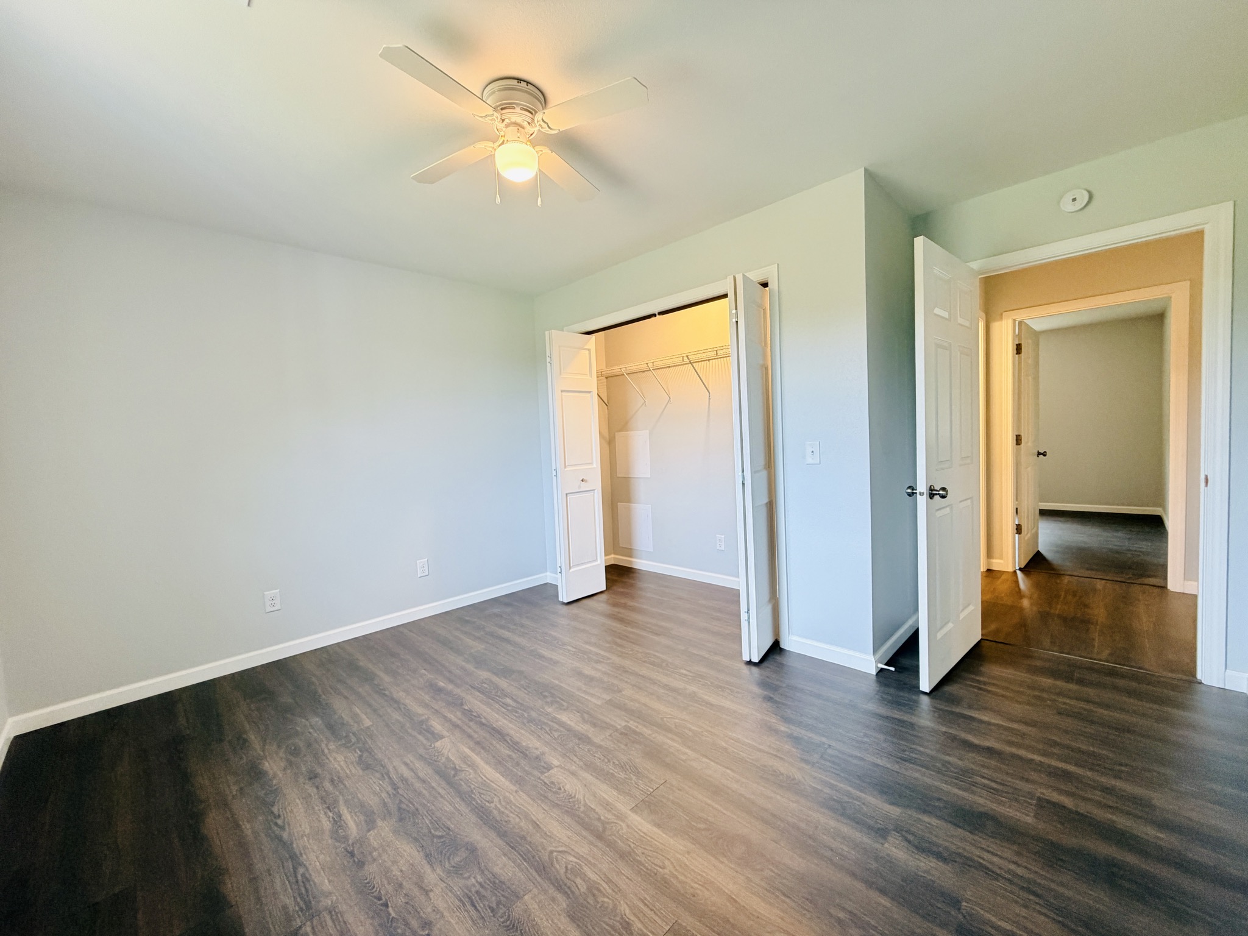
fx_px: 505
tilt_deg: -3.0
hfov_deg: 102.1
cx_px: 624
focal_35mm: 14
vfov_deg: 85.7
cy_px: 468
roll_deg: +2.5
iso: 200
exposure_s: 1/60
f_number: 2.2
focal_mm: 2.22
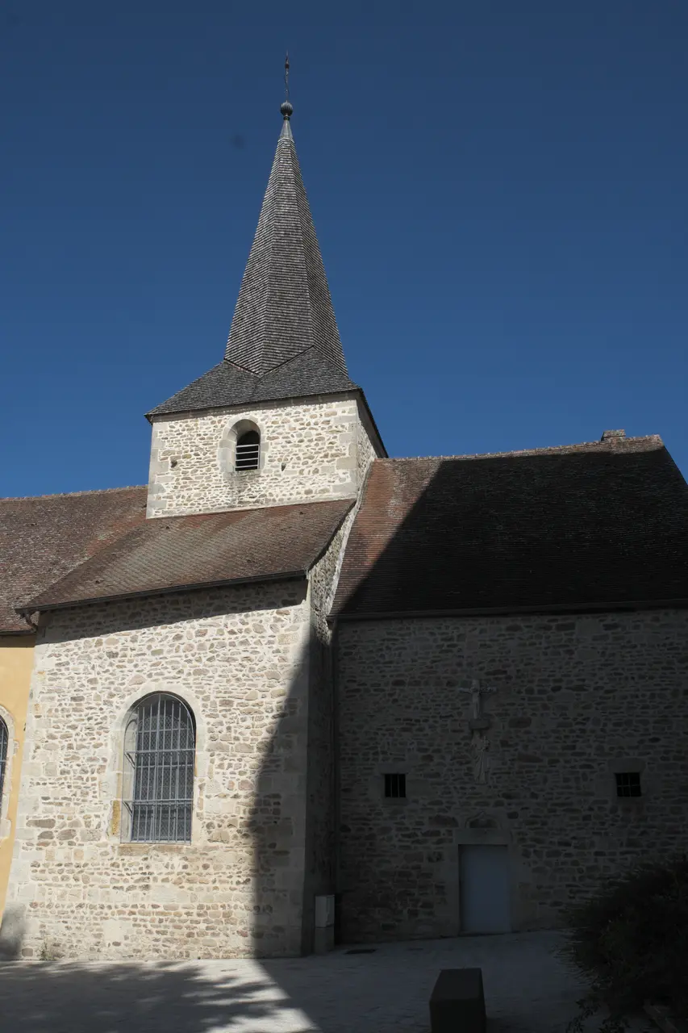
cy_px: 516
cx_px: 344
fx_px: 774
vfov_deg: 67.4
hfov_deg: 47.9
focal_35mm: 27
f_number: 13
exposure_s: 1/420
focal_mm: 18
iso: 200
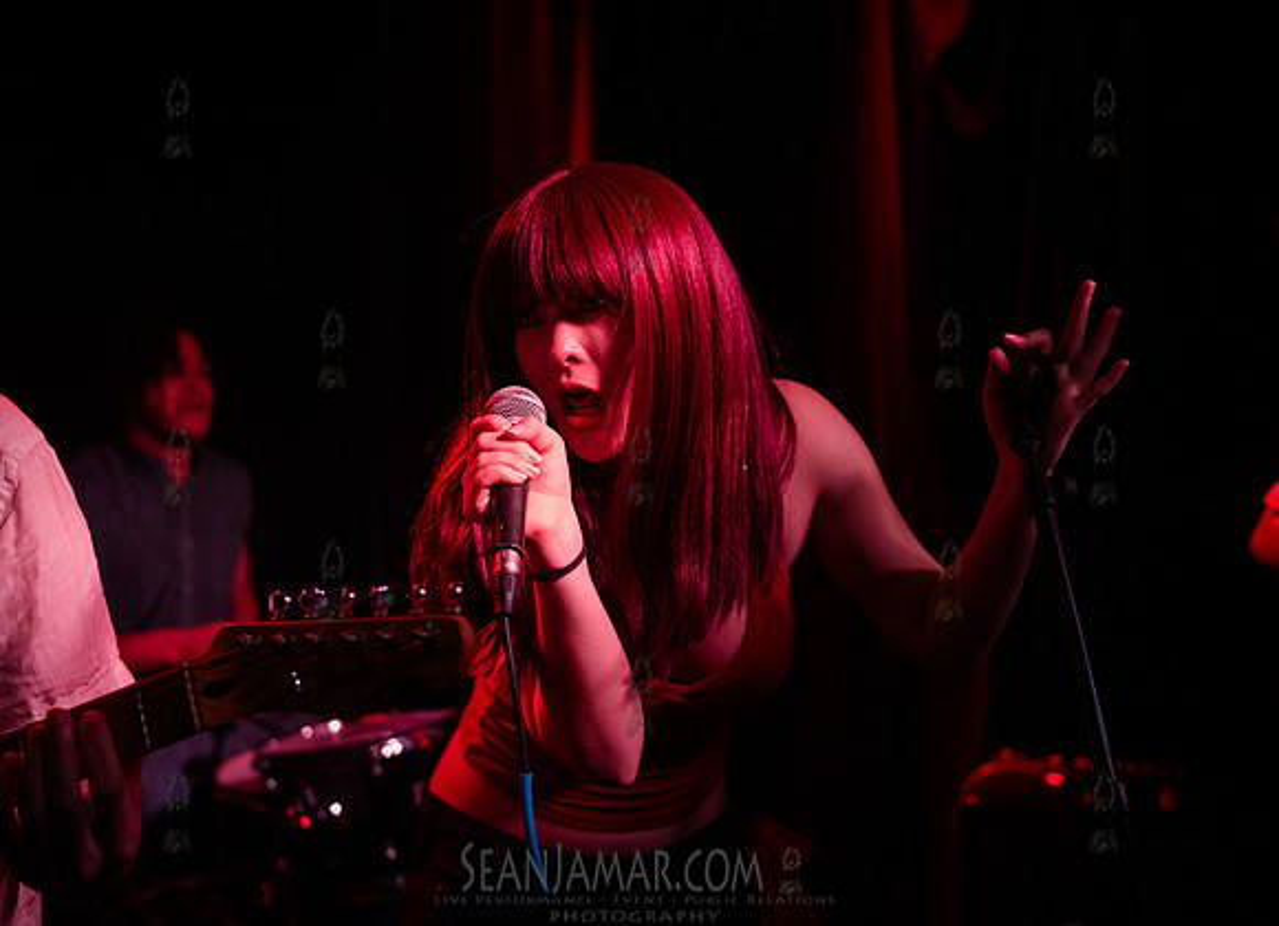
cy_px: 439
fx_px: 1547
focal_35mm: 42
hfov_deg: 44.9
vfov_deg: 33.3
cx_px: 620
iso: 8000
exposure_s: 1/400
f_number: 2.8
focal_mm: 38
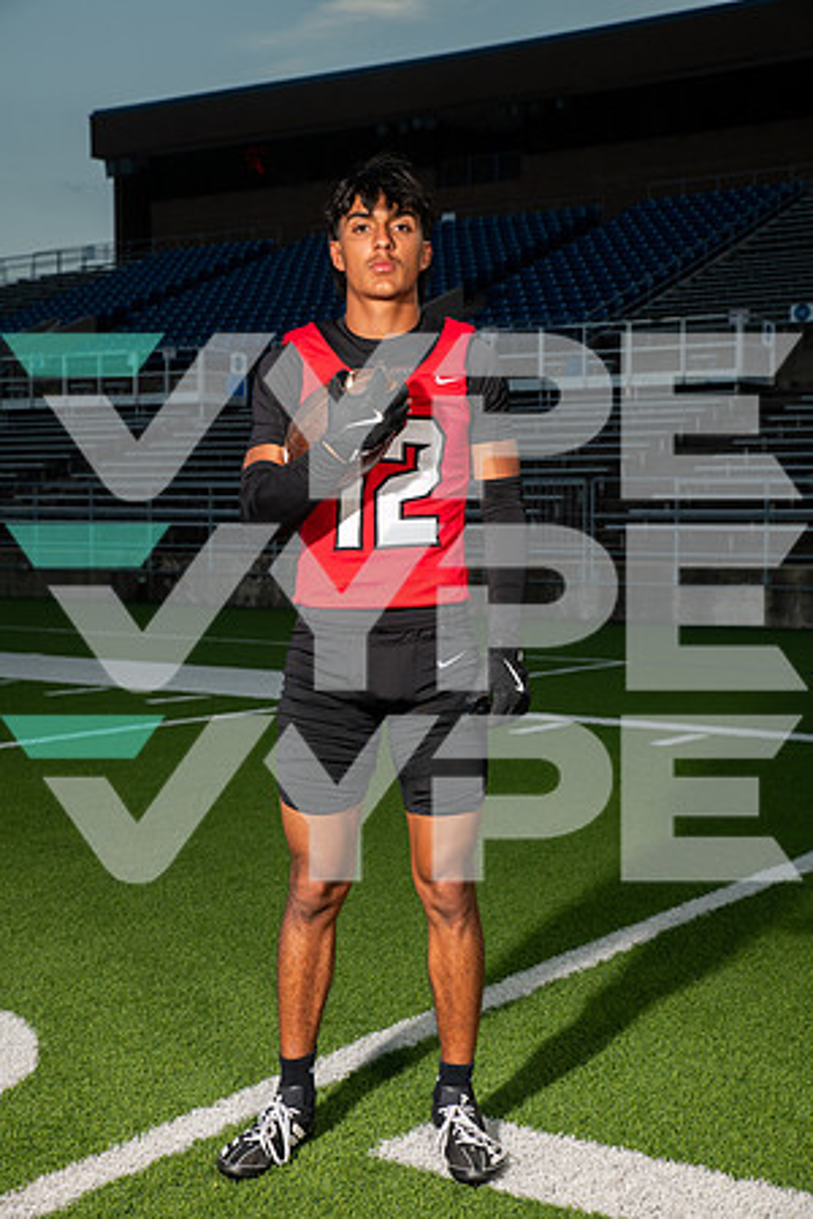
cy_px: 610
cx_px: 406
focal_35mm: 52
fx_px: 1761
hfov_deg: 26.0
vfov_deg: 38.2
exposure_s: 1/320
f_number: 7.1
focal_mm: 52
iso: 200
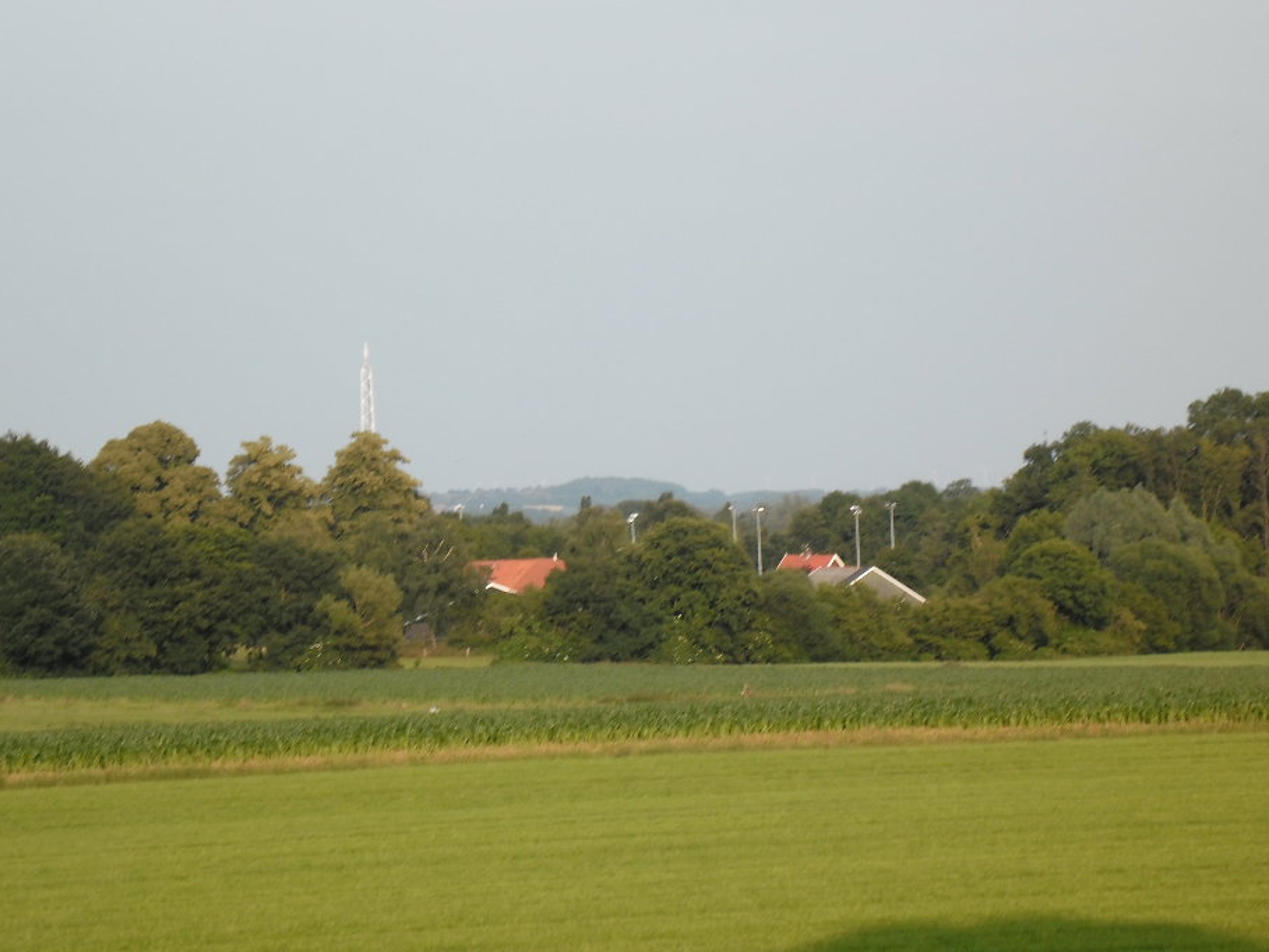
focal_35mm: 152
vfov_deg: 9.8
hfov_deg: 13.0
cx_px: 694
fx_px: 5573
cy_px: 487
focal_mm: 24.5
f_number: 5.9
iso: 80
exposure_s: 1/133
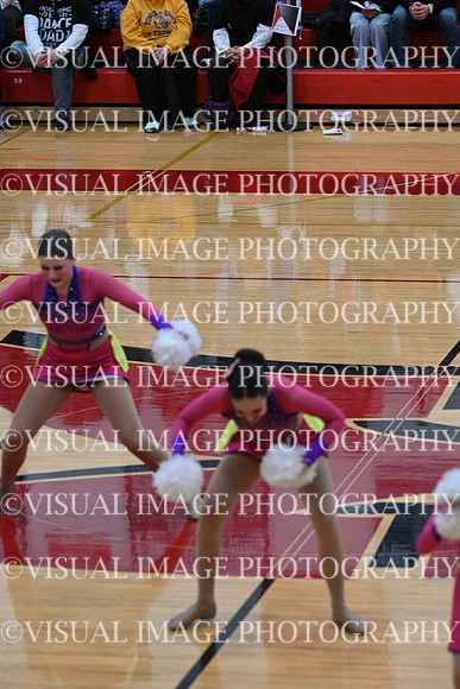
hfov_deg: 6.9
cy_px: 344
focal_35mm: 200
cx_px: 230
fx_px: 3831
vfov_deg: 10.3
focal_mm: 200
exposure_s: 1/400
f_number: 4
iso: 4000
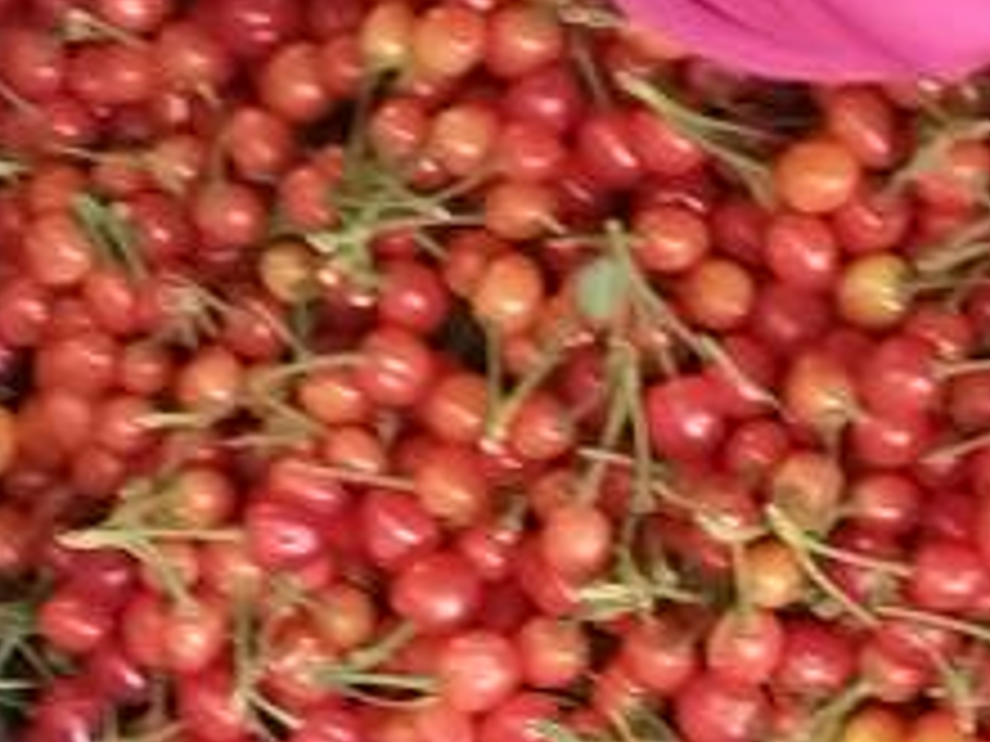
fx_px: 4776
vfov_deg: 8.7
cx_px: 918
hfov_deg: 11.7
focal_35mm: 167
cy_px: 1088
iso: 681
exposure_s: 1/50
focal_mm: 4.95
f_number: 1.9
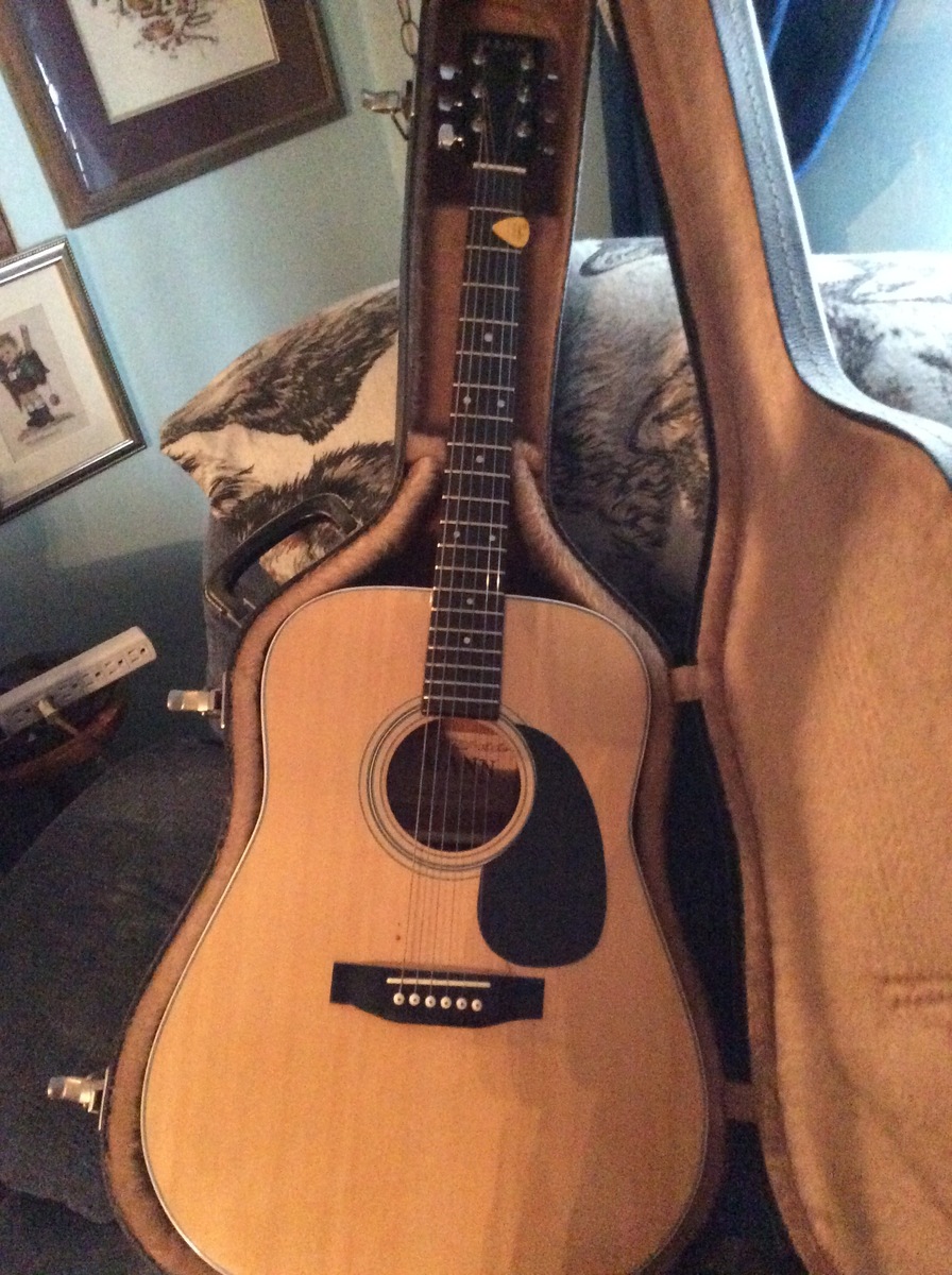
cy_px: 638
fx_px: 1177
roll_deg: +14.7
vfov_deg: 56.9
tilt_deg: -32.7
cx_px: 476
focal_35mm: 32
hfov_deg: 44.0
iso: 800
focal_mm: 3.3
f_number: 2.4
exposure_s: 1/15
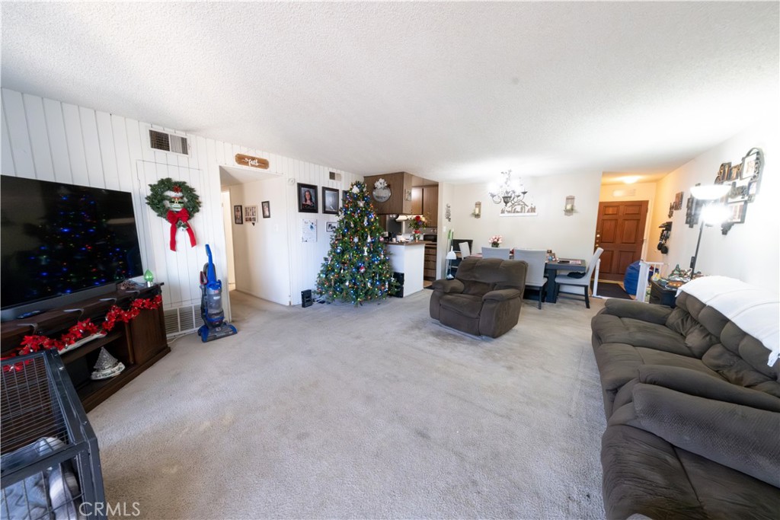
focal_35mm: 12
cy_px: 260
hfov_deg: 112.6
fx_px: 260
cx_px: 390
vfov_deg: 90.0
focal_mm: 8
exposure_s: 1/13
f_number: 16
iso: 6400
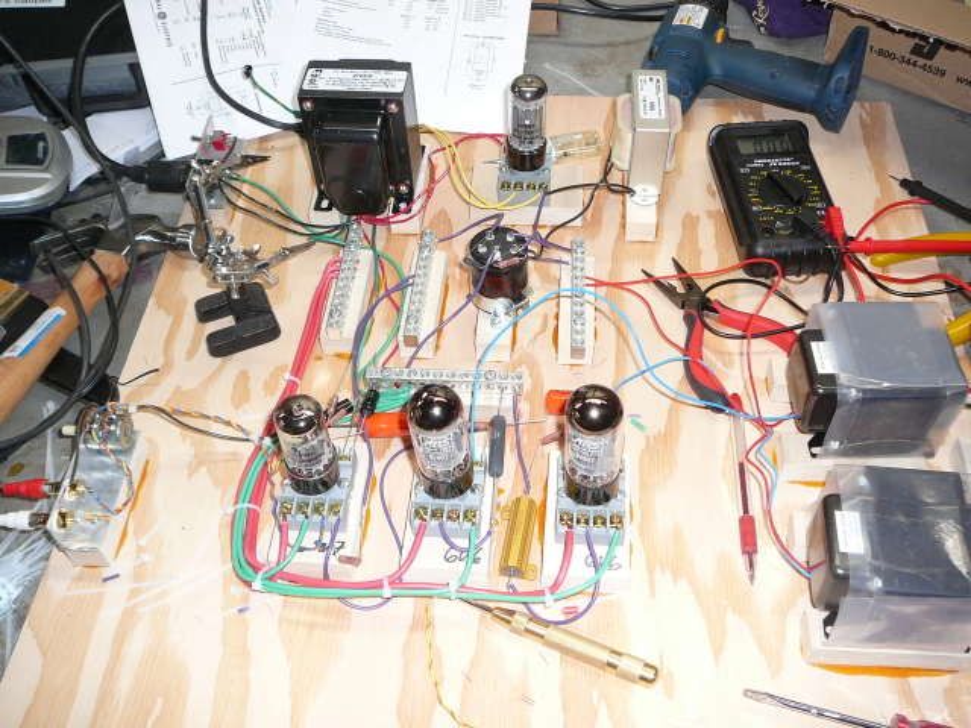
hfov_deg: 52.6
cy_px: 364
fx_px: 982
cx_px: 486
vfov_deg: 40.7
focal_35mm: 35
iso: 100
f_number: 2.8
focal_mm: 5.2
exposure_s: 1/30
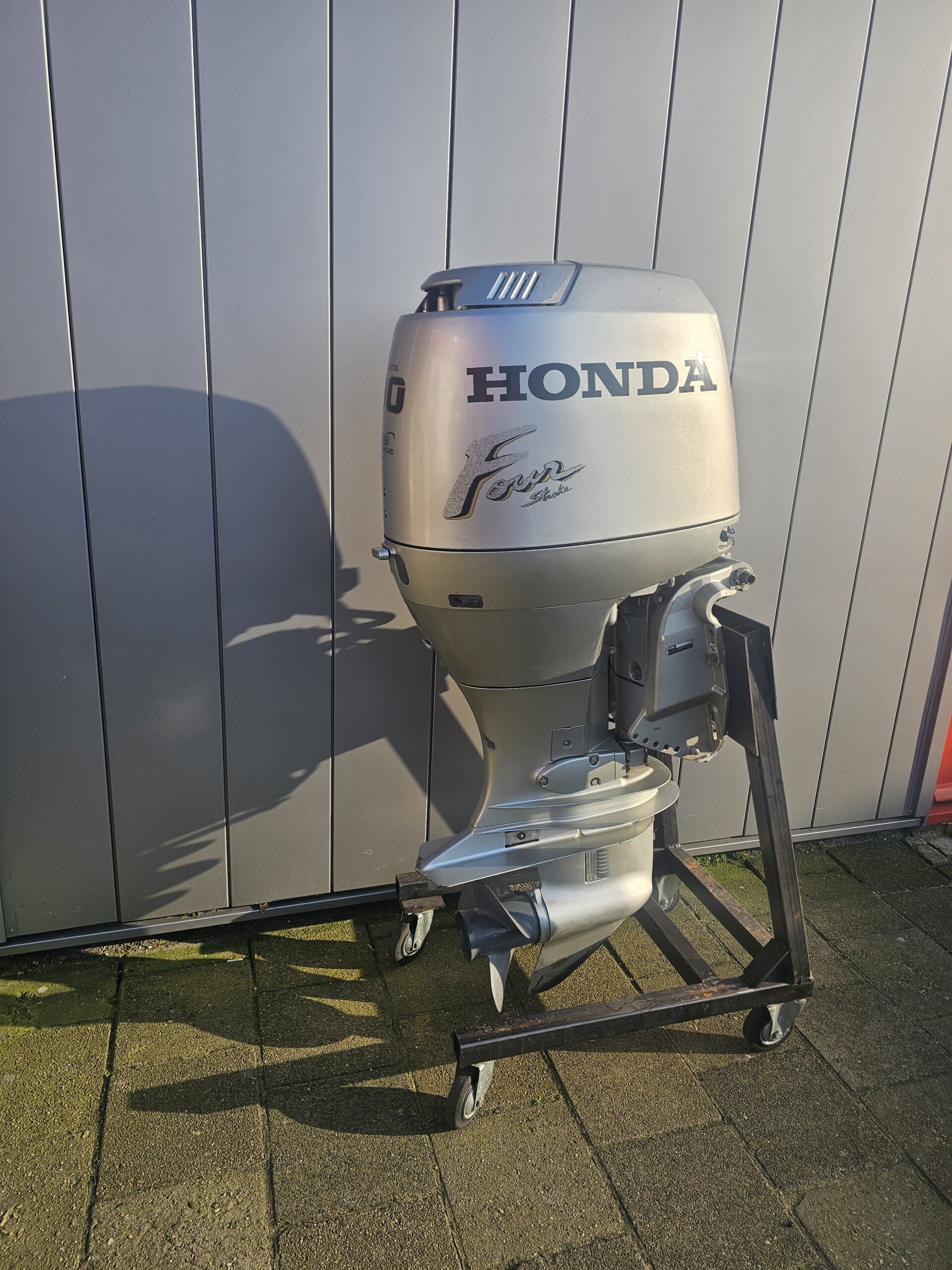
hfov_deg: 58.9
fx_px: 843
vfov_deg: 73.9
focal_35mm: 23
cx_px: 476
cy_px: 635
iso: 12
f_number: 1.7
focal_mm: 6.3
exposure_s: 1/566
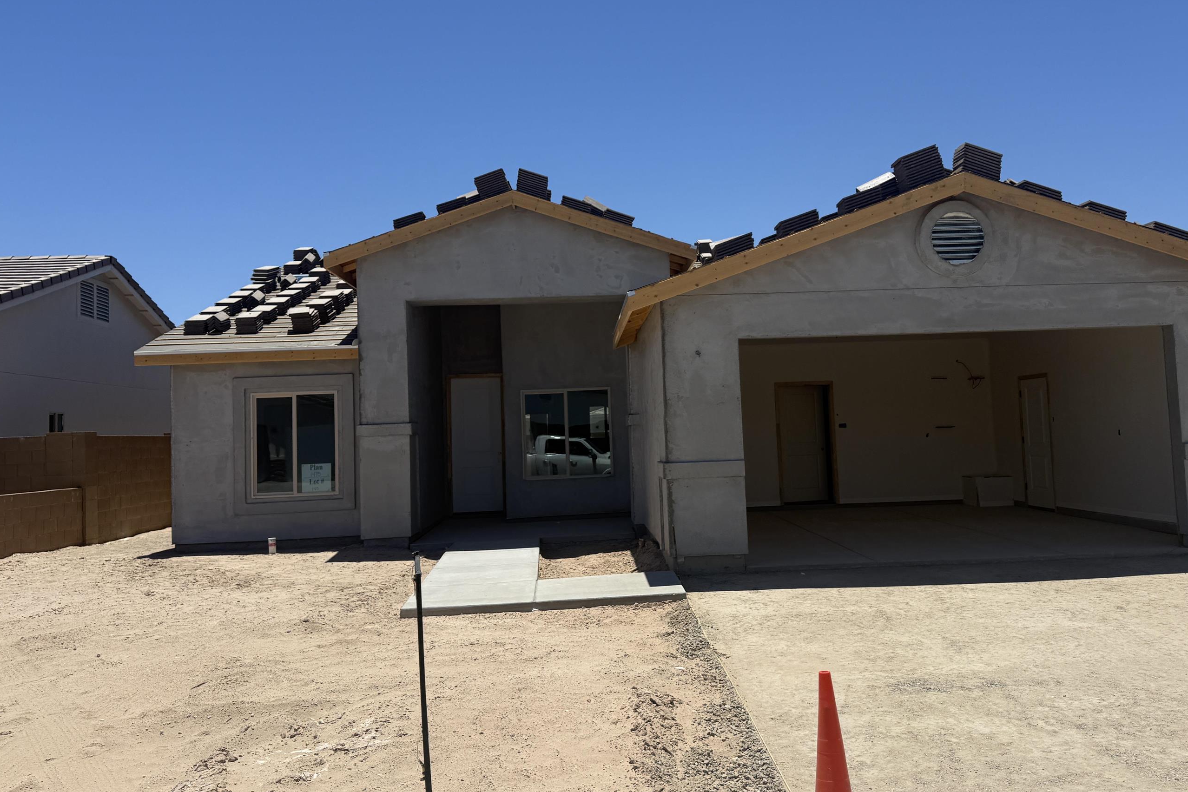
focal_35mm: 30
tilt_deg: +5.2
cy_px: 377
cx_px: 665
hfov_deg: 61.7
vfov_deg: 43.6
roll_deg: +2.5
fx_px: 990
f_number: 1.78
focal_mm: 6.76
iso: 80
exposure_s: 1/8130
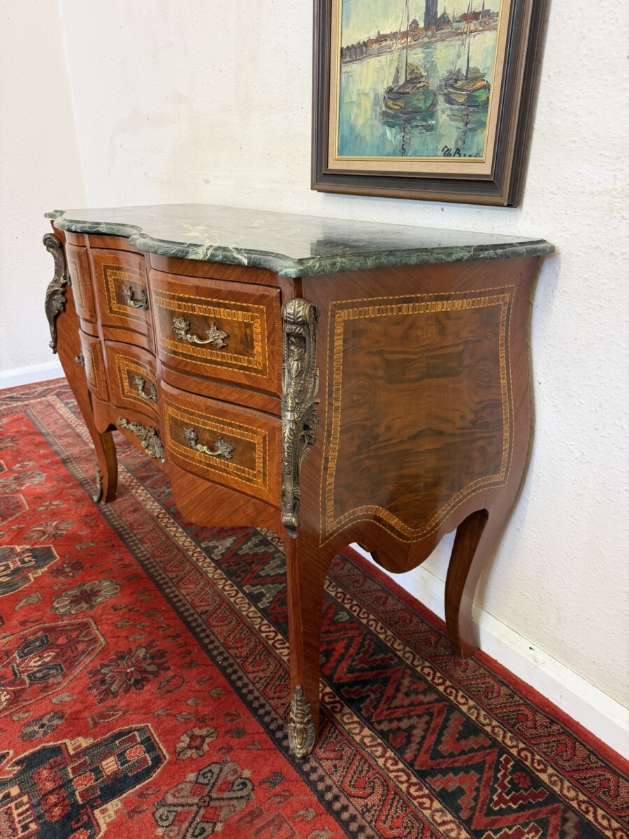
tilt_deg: -24.0
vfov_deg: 71.6
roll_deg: -0.8
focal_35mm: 24
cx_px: 314
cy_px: 420
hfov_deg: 56.8
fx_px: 581
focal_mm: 6.76
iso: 160
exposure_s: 1/50
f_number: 1.78
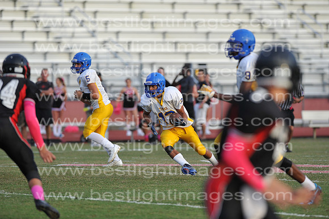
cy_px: 110
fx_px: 2740
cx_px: 164
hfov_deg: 6.9
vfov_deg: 4.6
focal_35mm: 300
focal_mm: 300
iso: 1000
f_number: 4
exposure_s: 1/2000
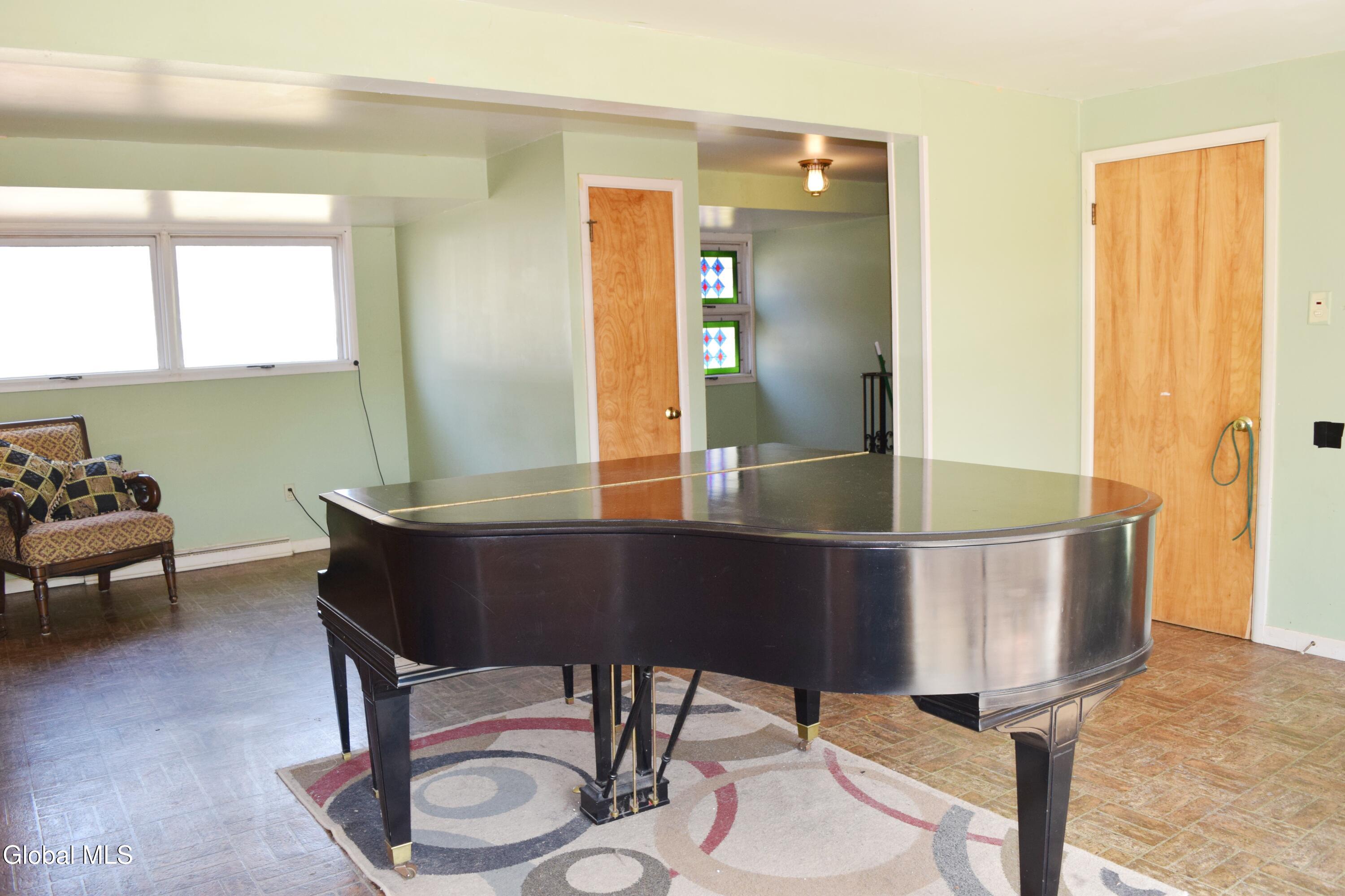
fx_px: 1009
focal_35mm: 27
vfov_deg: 47.9
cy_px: 448
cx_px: 672
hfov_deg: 67.4
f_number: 5
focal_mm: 18
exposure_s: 1/100
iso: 800
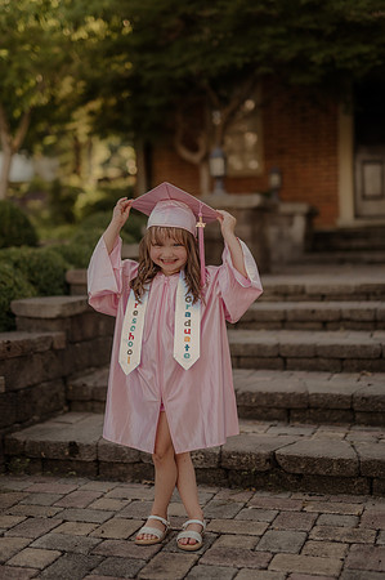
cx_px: 192
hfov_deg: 26.9
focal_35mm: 50
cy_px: 290
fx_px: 804
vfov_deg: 39.6
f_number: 2
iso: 80
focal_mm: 50
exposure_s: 1/250
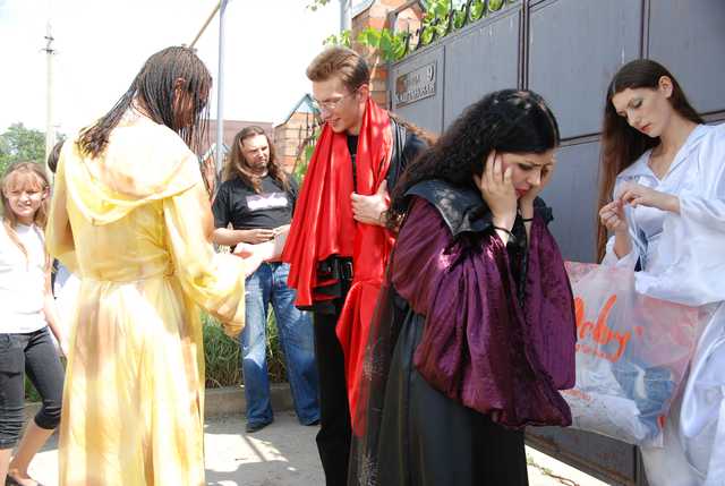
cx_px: 362
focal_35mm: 39
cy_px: 243
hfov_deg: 49.5
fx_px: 787
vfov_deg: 34.3
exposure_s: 1/160
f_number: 6.3
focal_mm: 26
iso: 100
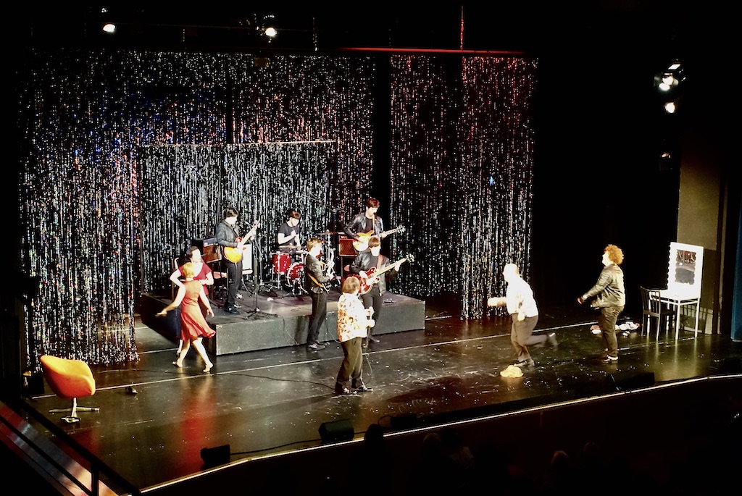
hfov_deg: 41.9
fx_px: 970
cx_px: 371
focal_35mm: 47
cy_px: 248
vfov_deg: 28.7
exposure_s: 1/60
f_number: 2.8
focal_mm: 17.06
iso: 3200
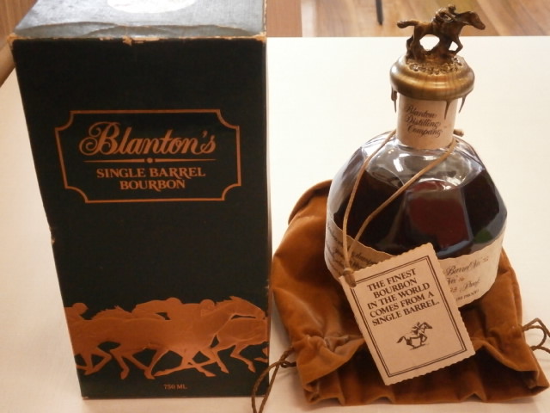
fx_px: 747
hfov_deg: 40.4
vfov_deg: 30.9
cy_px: 206
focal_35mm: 47
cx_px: 275
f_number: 3.4
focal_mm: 8.3
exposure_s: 1/100
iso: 800
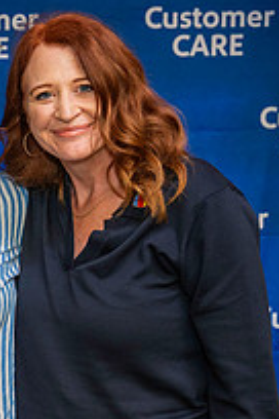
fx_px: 1209
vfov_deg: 19.6
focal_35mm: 104
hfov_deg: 12.9
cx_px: -51
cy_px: 243
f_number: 4
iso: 1250
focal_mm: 36
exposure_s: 1/160
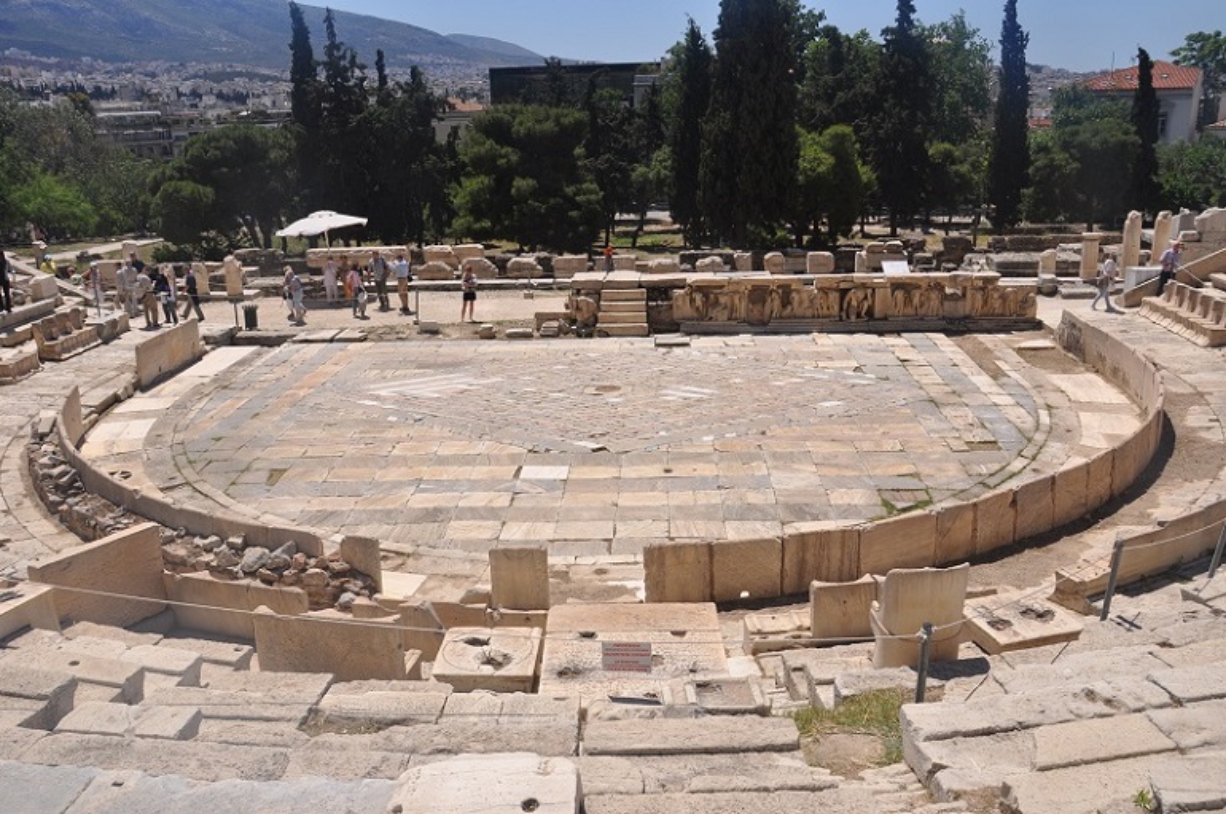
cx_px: 613
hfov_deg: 62.0
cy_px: 407
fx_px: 1020
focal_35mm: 30
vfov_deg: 43.5
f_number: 11
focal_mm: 20
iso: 200
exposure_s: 1/500
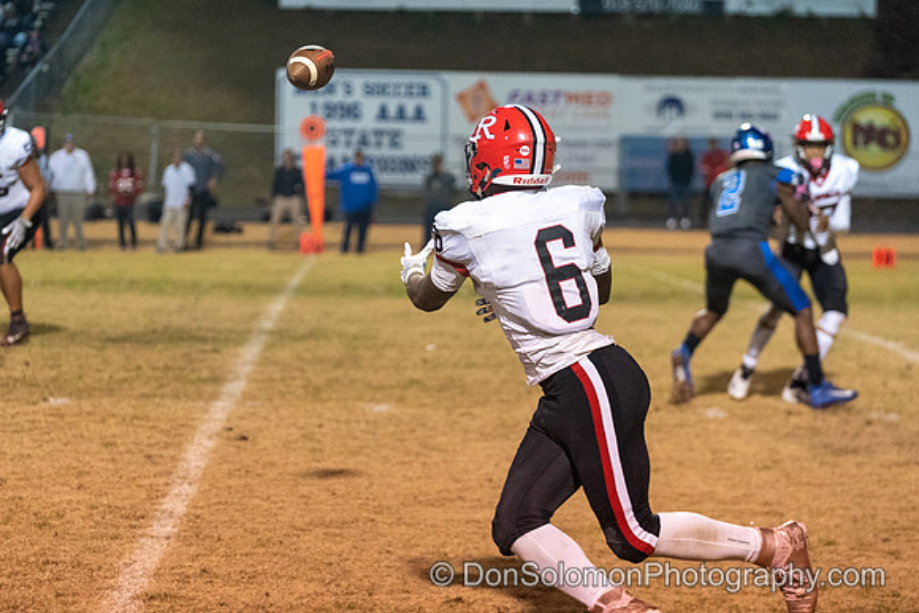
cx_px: 380
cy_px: 253
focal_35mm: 122
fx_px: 3116
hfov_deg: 16.8
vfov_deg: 11.2
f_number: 2.8
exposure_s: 1/800
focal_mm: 104
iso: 8000
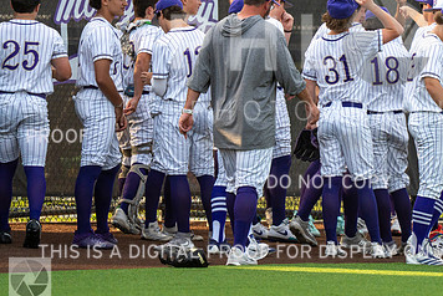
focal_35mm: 814
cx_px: 330
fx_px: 10025
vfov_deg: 1.7
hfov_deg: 2.5
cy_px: 59
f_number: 6.3
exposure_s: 1/1250
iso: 800
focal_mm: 500
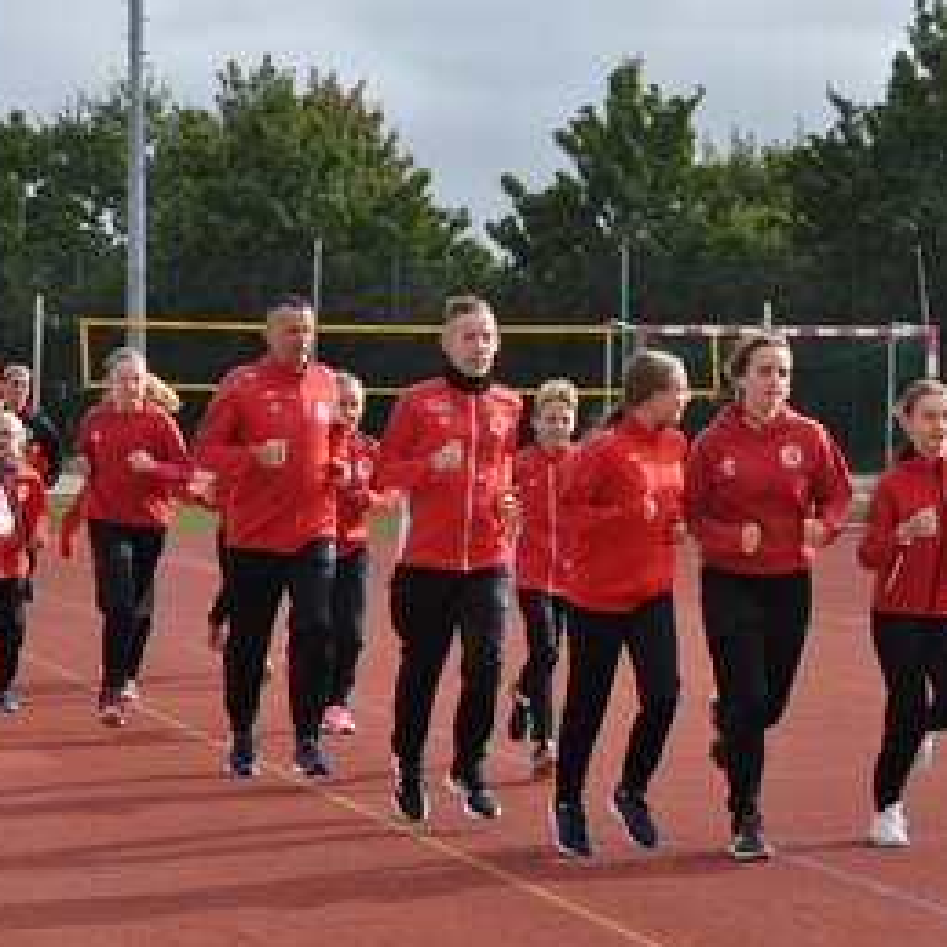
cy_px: 479
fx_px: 4147
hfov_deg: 13.0
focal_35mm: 134
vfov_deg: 13.0
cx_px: 676
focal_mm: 68
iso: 200
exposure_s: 1/250
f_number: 8
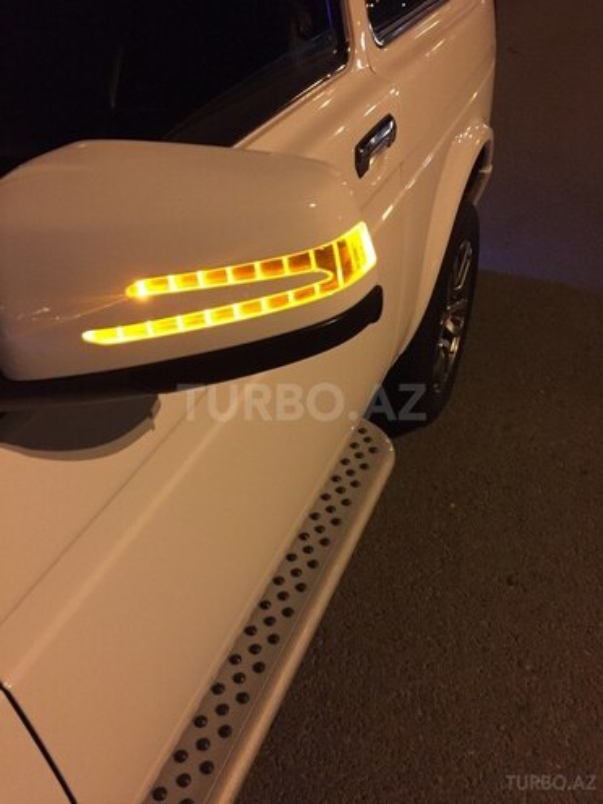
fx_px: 674
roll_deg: -0.3
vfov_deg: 61.7
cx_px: 302
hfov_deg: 48.2
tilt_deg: -37.9
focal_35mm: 29
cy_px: 402
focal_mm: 4.15
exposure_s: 1/17
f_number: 2.2
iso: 500
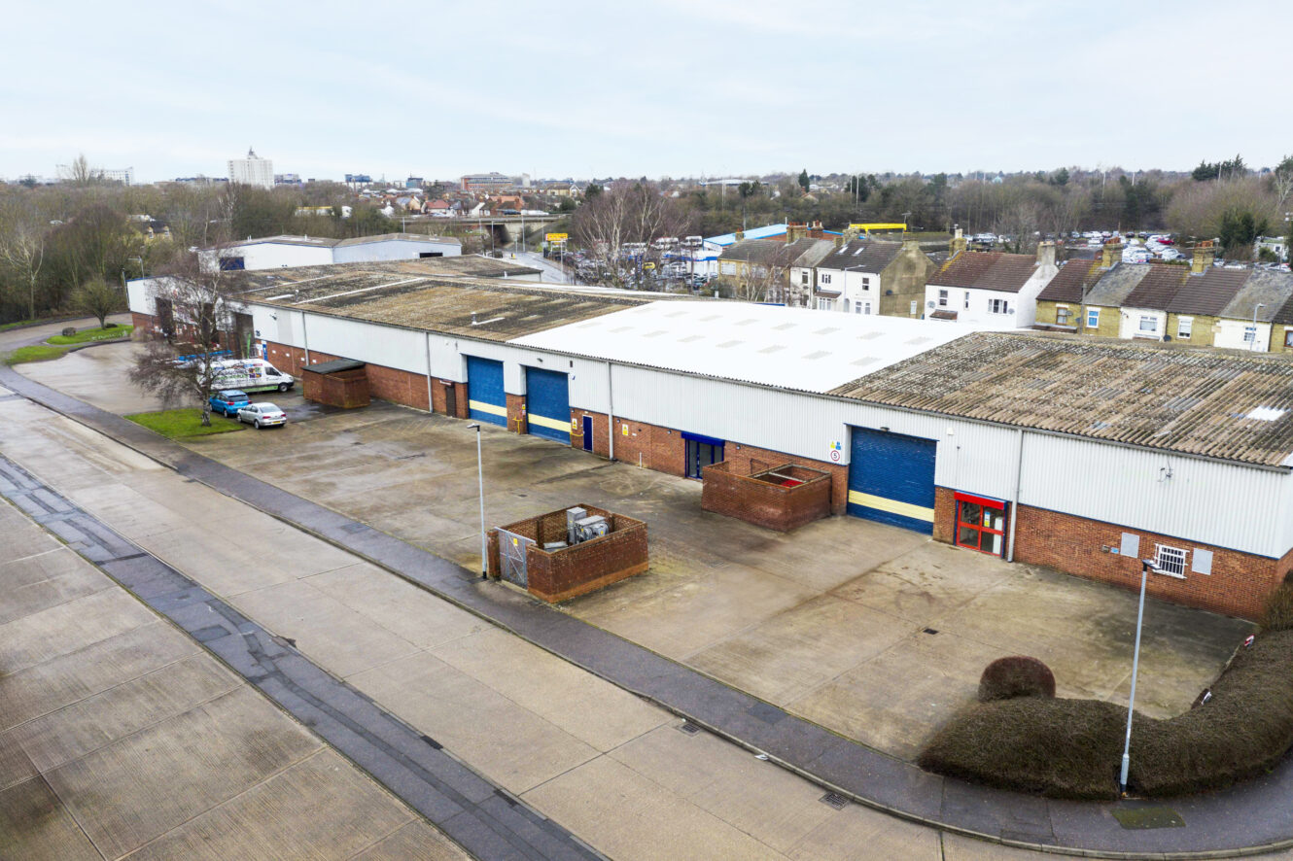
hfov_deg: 65.5
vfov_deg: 46.4
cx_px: 646
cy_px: 430
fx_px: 1005
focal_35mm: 28
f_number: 5.6
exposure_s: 1/60
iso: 100
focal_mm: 10.26
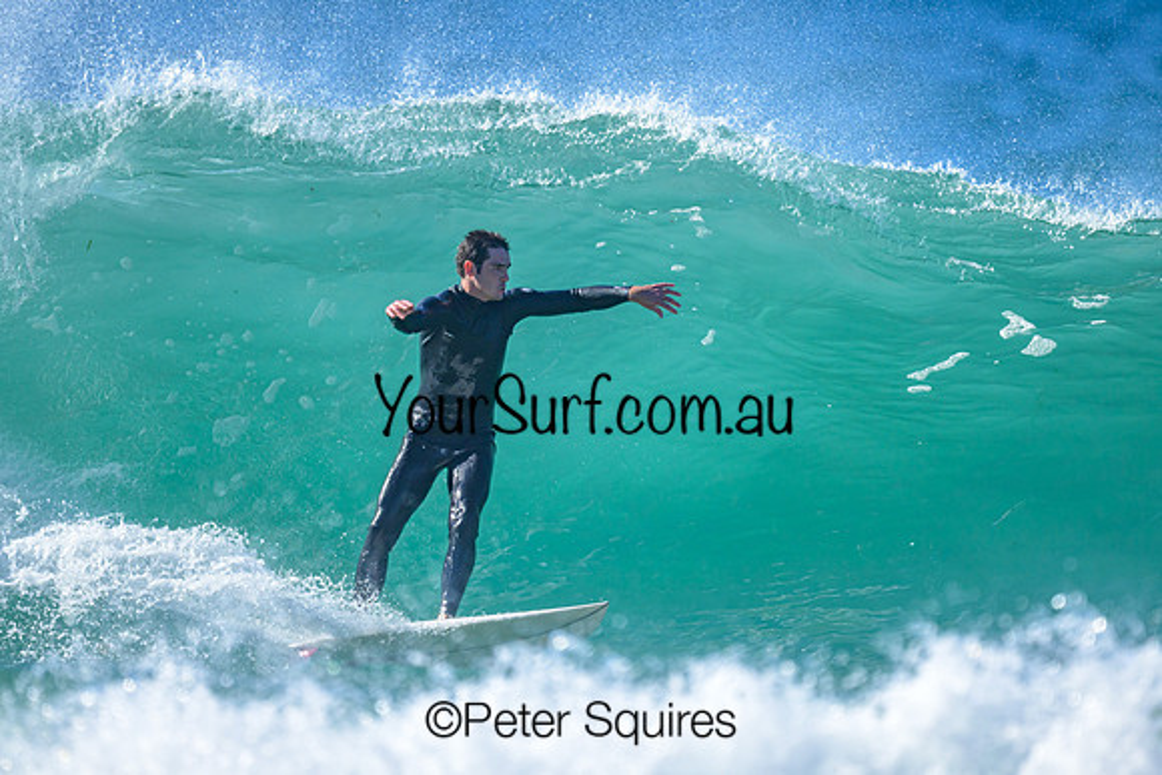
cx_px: 560
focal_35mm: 1072
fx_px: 34619
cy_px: 361
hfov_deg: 1.9
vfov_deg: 1.3
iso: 400
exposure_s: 1/2000
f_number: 6.3
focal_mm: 800
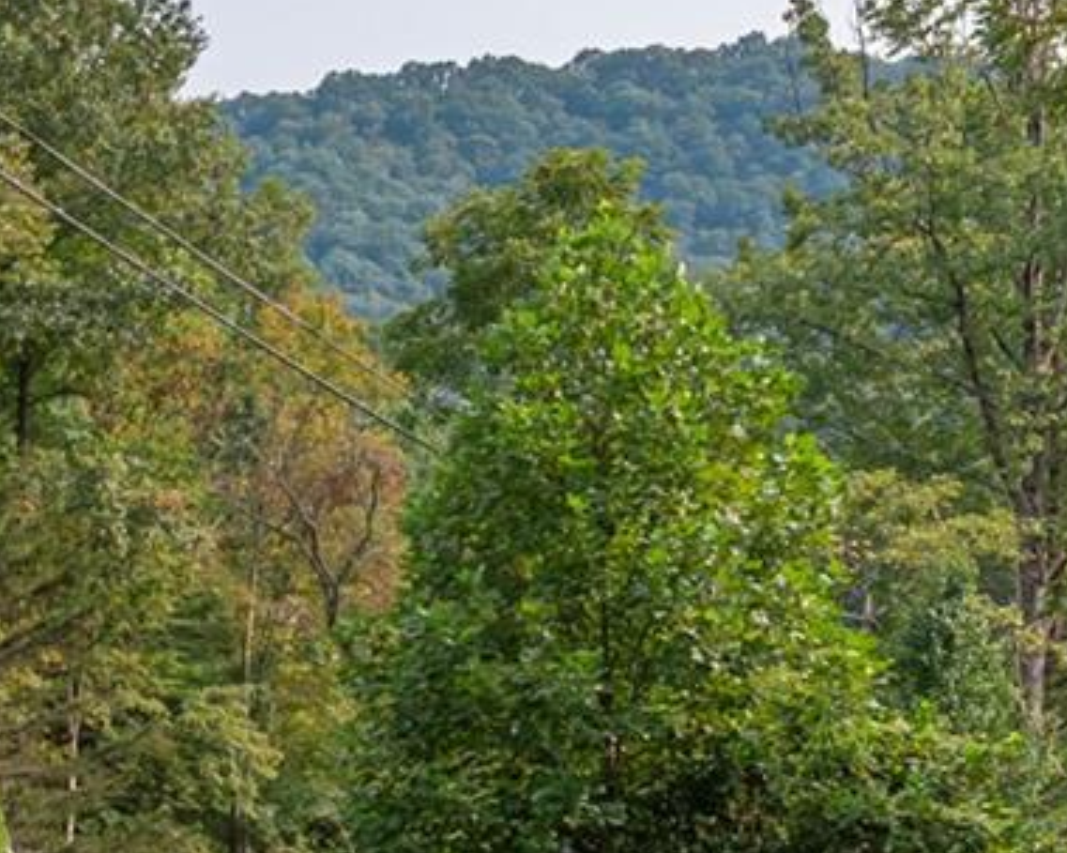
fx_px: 2242
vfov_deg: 20.7
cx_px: -746
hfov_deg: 20.6
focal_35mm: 71
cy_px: 898
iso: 320
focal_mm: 14
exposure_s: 1/1000
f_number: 7.1
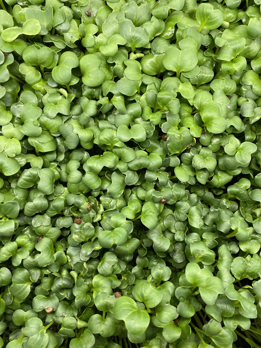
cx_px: 130
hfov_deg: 53.1
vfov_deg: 67.3
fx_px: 261
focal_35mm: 26
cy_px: 174
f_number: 1.8
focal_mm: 4.25
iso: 100
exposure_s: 1/100
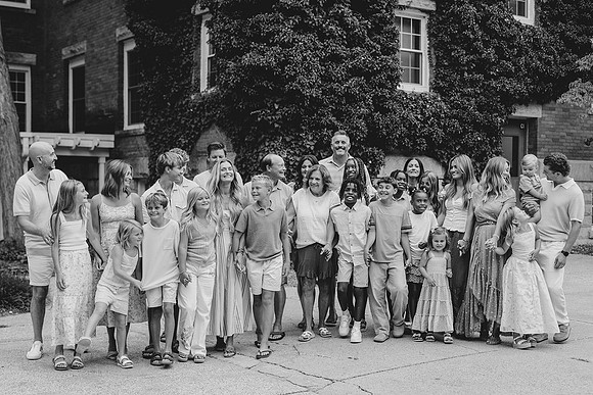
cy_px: 213
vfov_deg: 25.1
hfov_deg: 36.9
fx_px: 887
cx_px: 318
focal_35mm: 54
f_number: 2.8
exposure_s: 1/640
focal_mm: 50
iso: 1000
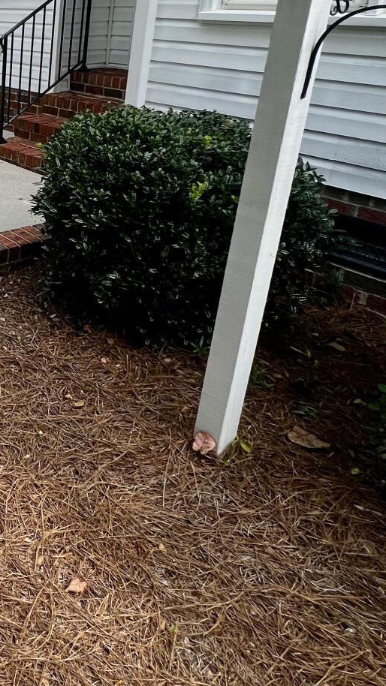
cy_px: 159
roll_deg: +0.7
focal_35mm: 31
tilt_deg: -14.5
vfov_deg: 58.8
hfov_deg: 27.7
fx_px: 564
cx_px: -172
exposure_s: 1/834
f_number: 1.8
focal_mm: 1.57
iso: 32
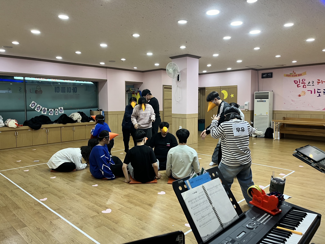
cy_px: 122
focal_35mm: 26
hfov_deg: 67.3
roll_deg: +0.3
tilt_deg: -3.0
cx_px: 162
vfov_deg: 53.1
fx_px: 244
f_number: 1.6
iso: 80
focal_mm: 5.1
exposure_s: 1/60
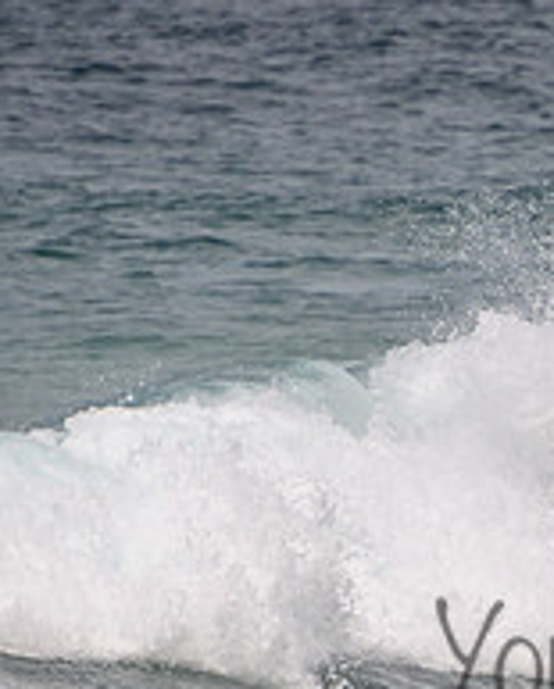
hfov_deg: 1.0
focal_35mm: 1547
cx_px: 594
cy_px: 371
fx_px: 31631
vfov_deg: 1.2
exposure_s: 1/2000
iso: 180
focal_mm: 400
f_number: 5.6
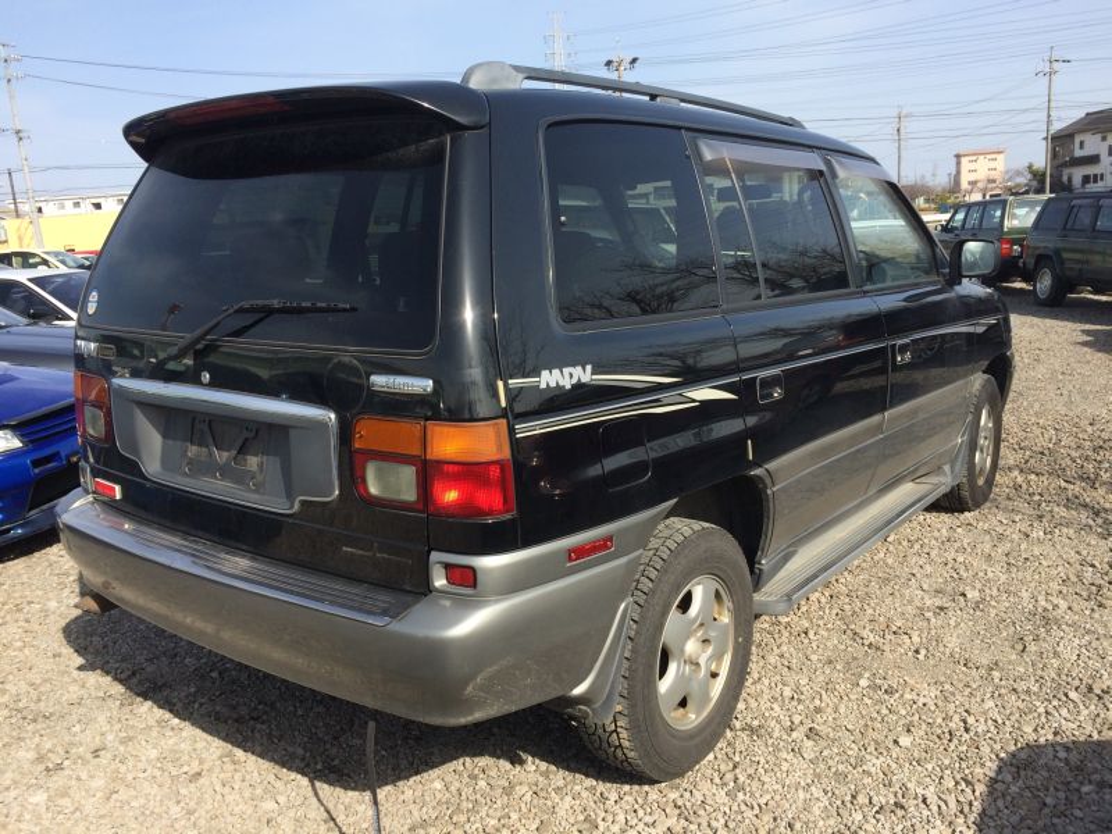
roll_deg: +4.1
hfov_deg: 61.7
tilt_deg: -12.1
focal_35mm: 29
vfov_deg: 48.2
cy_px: 417
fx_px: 932
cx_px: 556
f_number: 2.2
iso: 32
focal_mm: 4.15
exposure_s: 1/1466
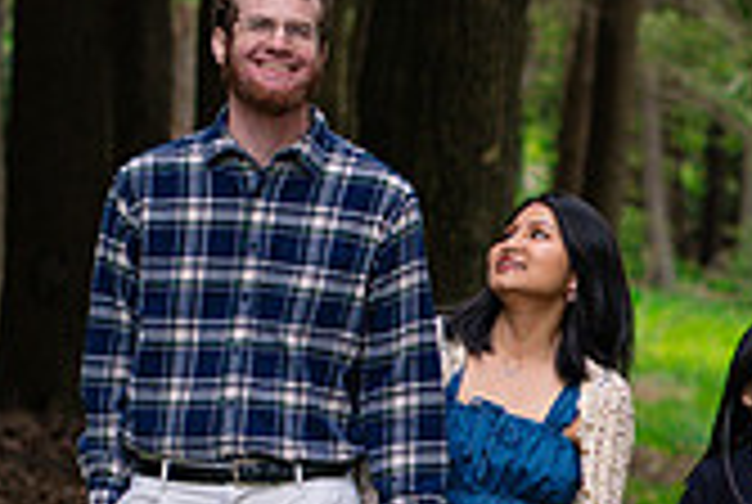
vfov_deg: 4.3
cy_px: 496
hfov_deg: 6.4
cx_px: 990
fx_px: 6633
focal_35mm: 317
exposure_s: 1/250
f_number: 3.2
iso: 800
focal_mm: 85
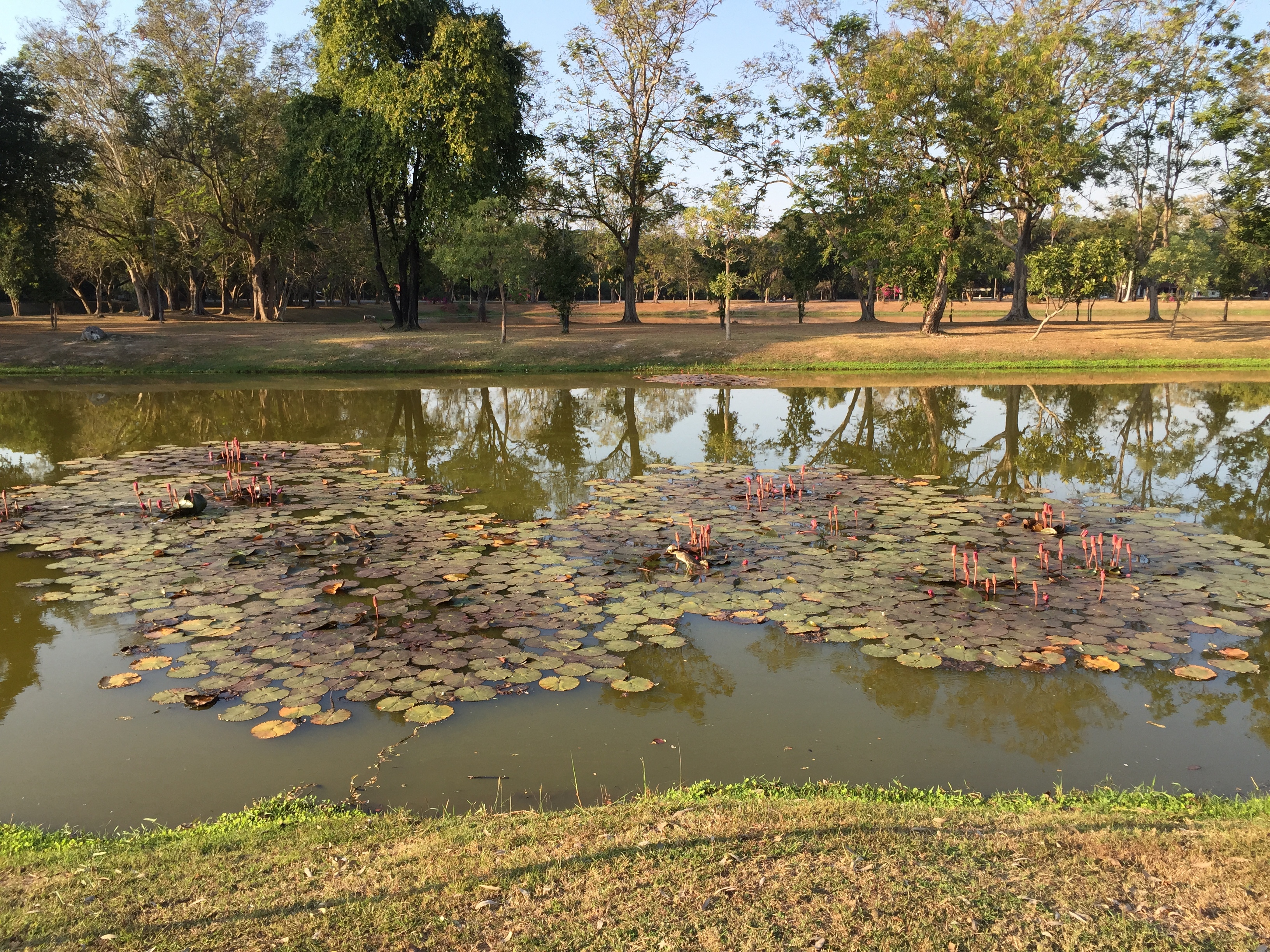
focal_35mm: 29
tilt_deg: -9.5
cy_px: 476
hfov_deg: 61.7
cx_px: 635
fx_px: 1064
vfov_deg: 48.2
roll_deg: -0.4
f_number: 2.2
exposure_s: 1/507
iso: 32
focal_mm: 4.15
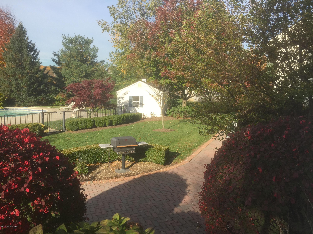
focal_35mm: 29
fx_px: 262
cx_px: 156
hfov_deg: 61.7
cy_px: 117
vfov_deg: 48.2
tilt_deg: -6.4
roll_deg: -2.4
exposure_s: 1/1163
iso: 32
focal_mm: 4.15
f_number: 2.2
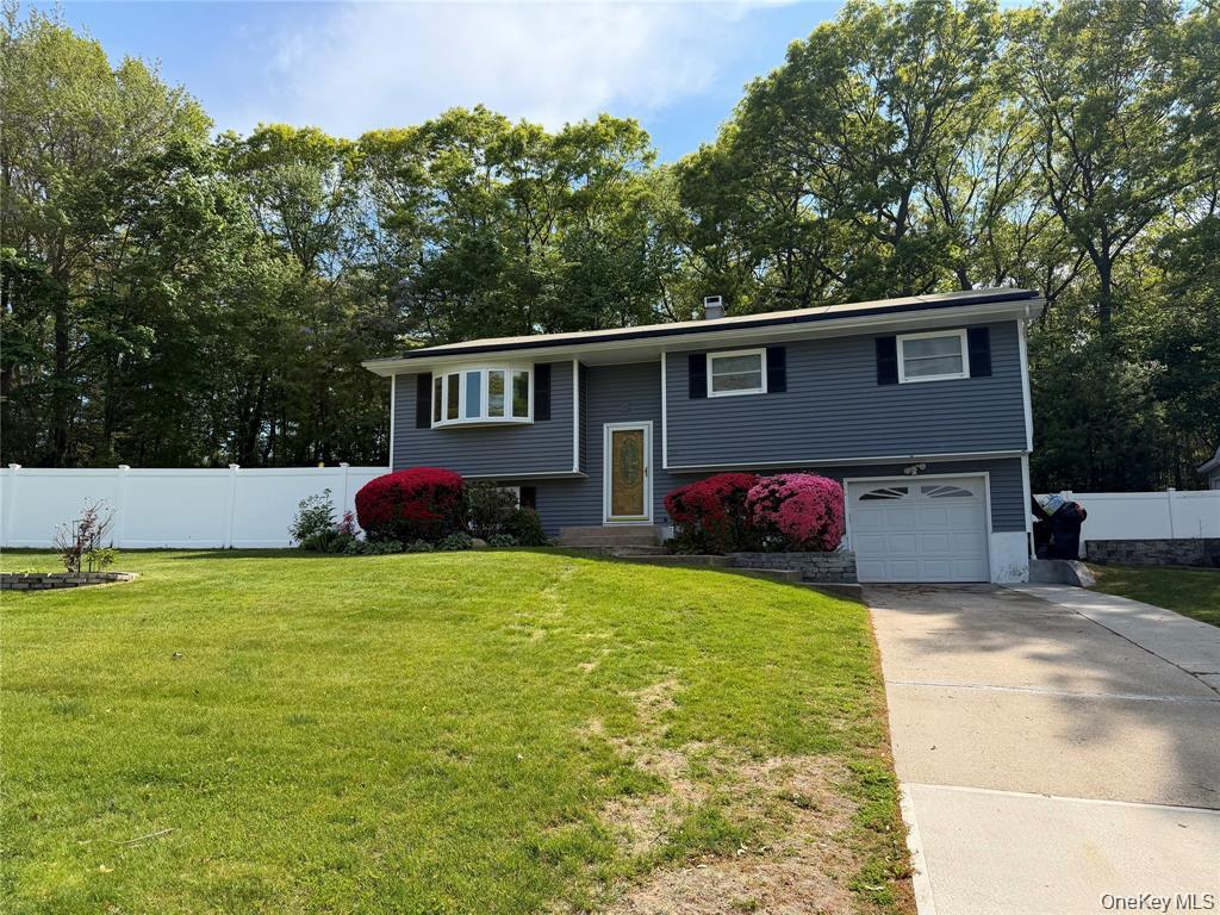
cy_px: 458
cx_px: 610
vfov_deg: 56.8
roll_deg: -0.1
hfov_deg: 71.6
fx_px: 846
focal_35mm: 24
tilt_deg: +8.5
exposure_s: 1/3953
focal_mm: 6.76
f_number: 1.78
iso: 100
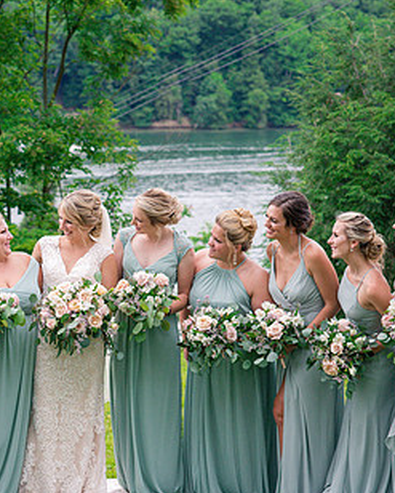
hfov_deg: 10.0
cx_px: 72
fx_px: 2247
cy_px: 297
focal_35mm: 154
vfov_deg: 12.5
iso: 500
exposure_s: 1/1250
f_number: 4.5
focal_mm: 85
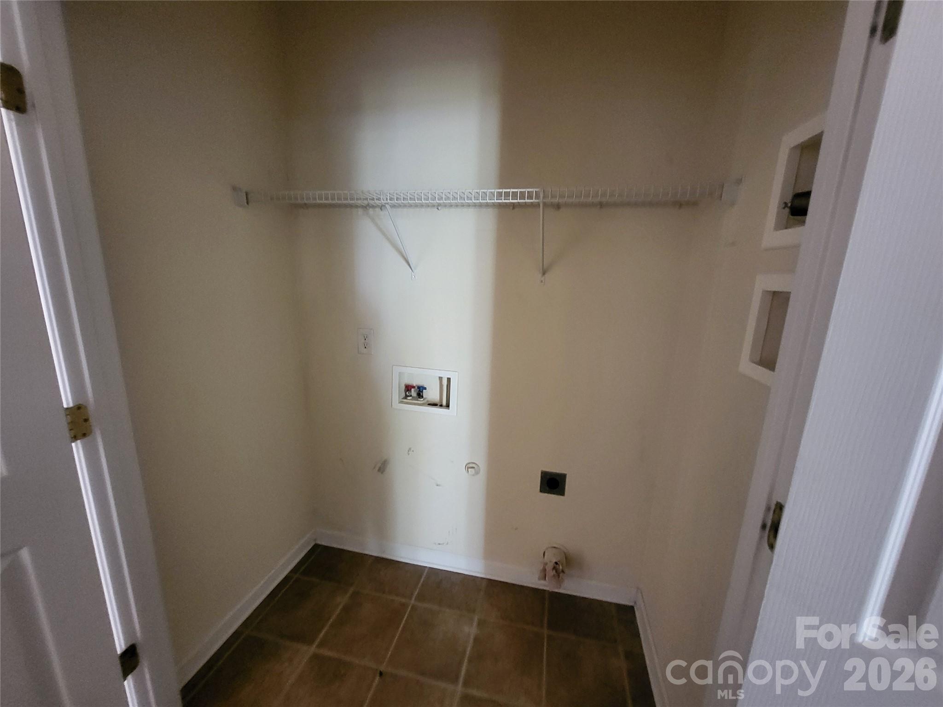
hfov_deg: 106.2
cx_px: 472
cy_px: 354
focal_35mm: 13
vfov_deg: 89.9
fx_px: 354
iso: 640
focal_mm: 1.74
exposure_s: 1/24
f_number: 2.2
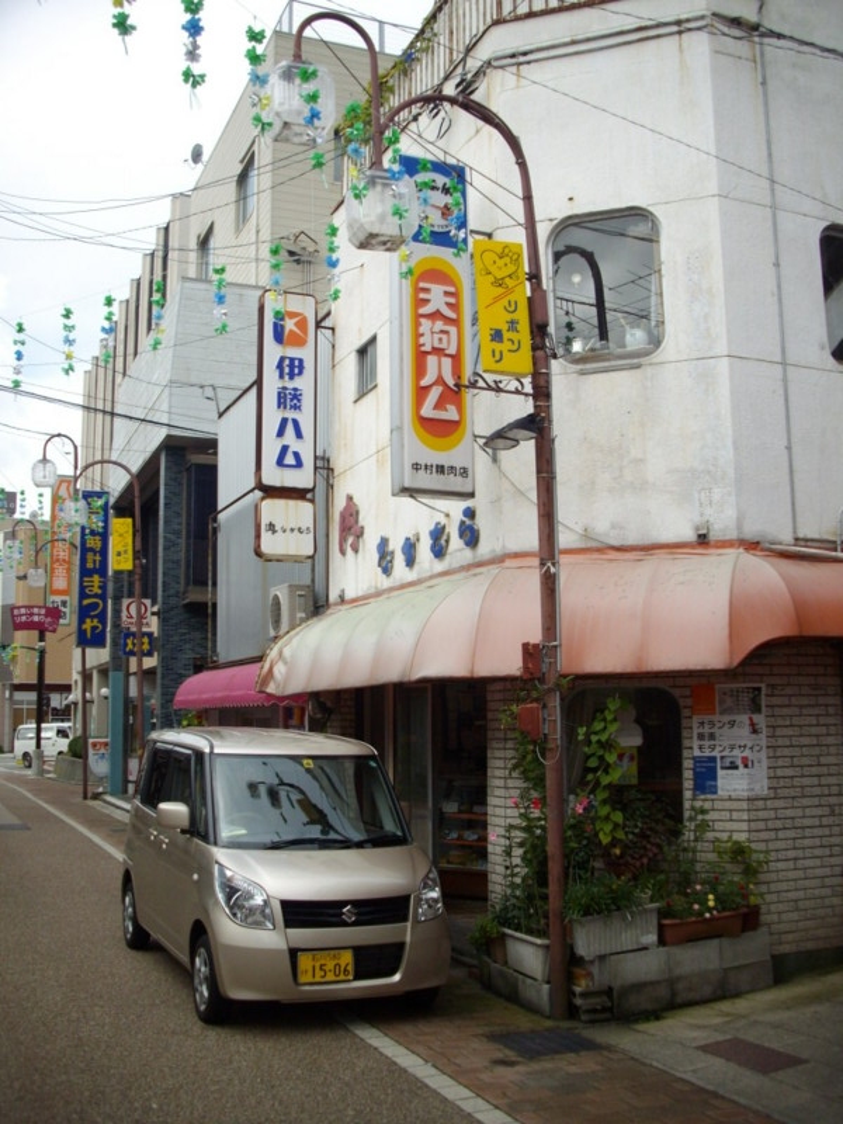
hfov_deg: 38.7
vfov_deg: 50.1
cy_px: 562
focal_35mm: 37
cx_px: 422
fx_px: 1201
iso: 80
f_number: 5.6
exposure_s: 1/160
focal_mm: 6.2
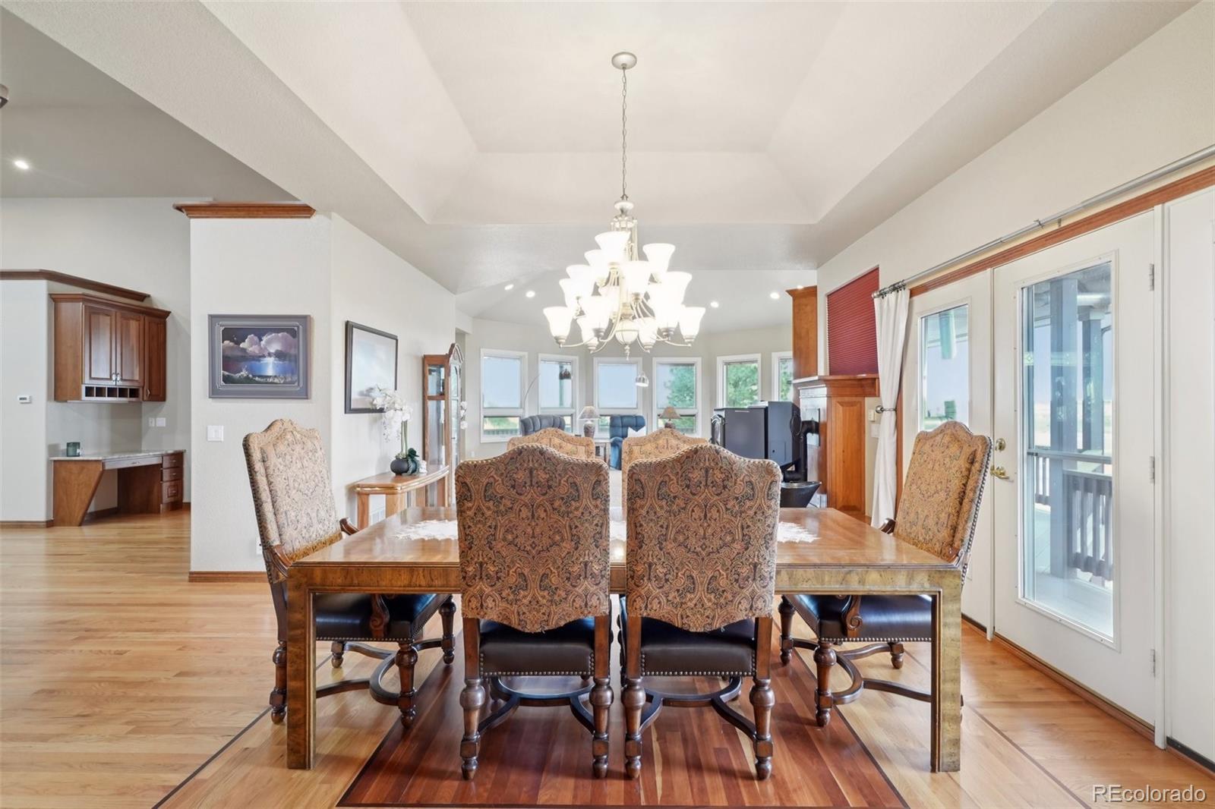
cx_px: 608
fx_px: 547
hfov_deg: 96.0
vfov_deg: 73.0
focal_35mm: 16
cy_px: 404
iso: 800
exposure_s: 1/6
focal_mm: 10.8
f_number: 8
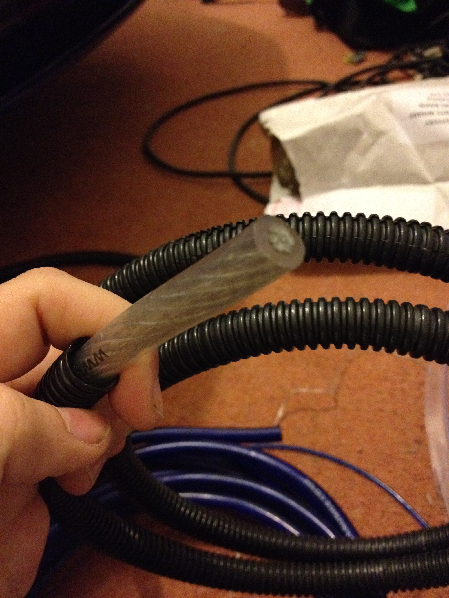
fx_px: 605
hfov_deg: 40.7
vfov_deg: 52.6
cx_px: 224
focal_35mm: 35
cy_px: 299
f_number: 2.4
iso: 800
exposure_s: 1/15
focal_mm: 4.28
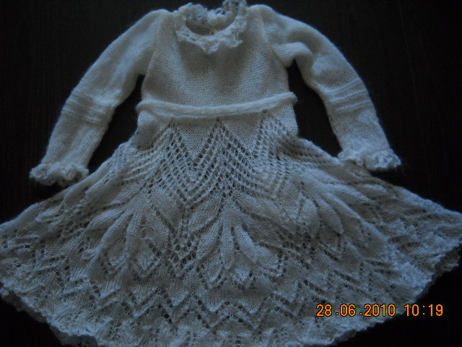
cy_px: 174
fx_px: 547
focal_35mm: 41
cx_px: 231
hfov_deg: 45.8
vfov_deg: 35.1
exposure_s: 1/23
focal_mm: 6.72
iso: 400
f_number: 3.1
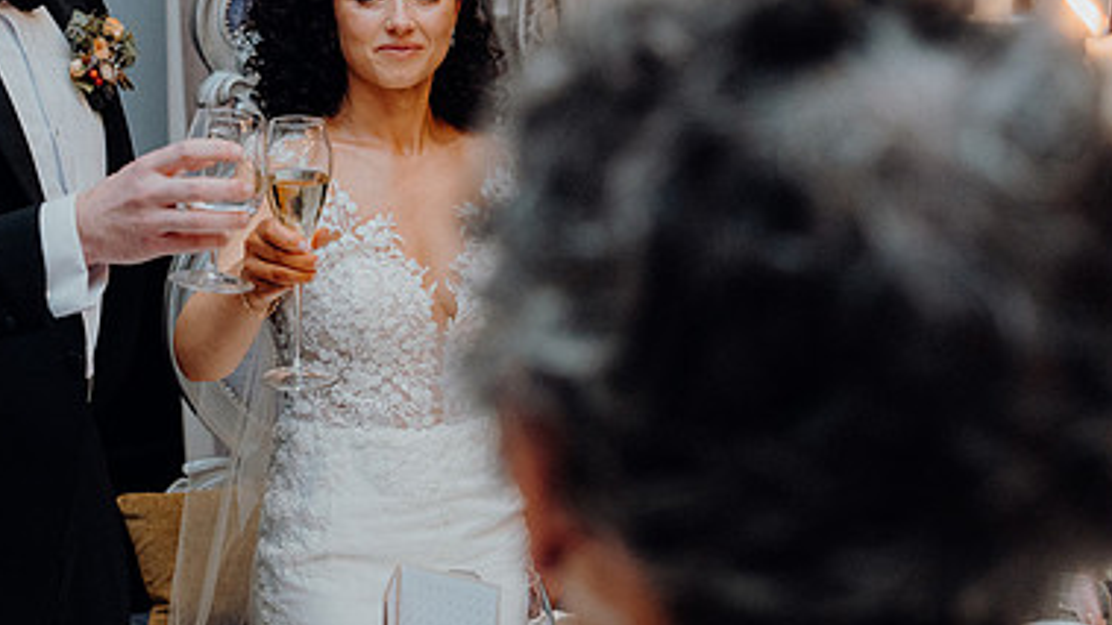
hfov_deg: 27.2
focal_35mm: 77
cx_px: 290
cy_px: 183
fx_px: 2270
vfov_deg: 15.6
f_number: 3.5
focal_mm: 48
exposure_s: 1/160
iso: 2500
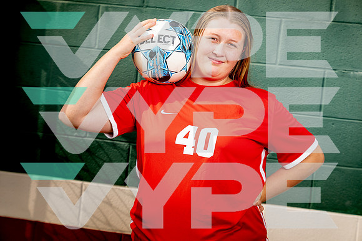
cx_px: 181
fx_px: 644
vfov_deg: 21.3
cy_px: 120
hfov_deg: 31.4
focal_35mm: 64
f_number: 4
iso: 100
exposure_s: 1/800
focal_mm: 64
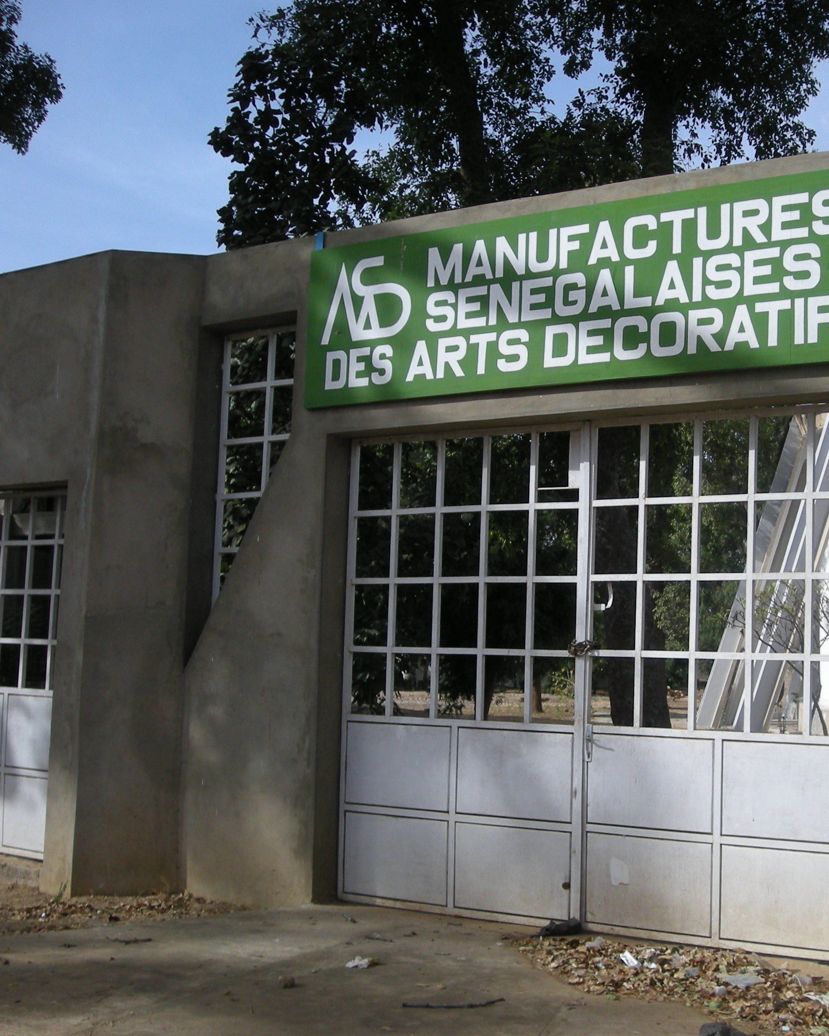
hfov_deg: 32.2
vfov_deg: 40.3
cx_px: 613
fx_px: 1411
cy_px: 517
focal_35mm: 46
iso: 50
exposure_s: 1/262
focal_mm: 5.7
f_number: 5.7
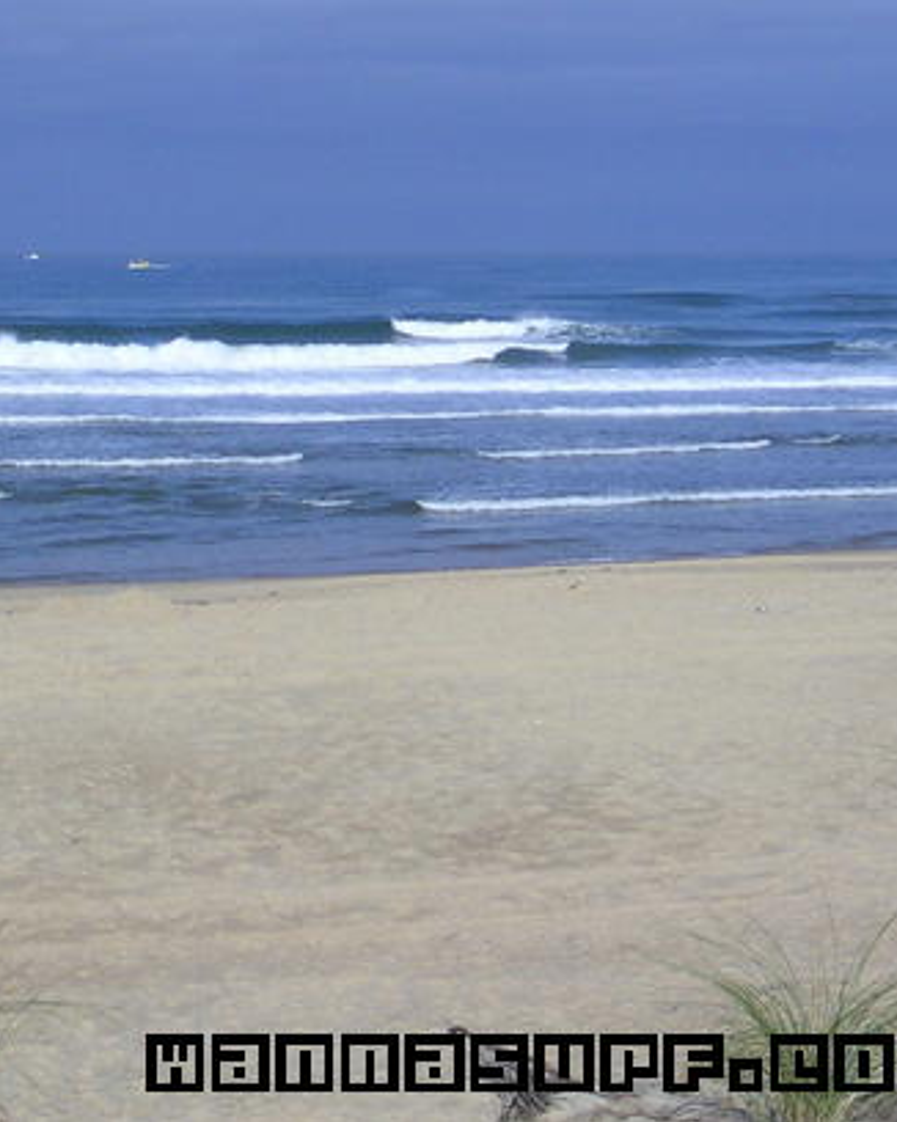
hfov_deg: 29.8
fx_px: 1660
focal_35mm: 50
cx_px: 245
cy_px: 561
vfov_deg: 37.4
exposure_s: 1/250
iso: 50
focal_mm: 6
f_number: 6.7
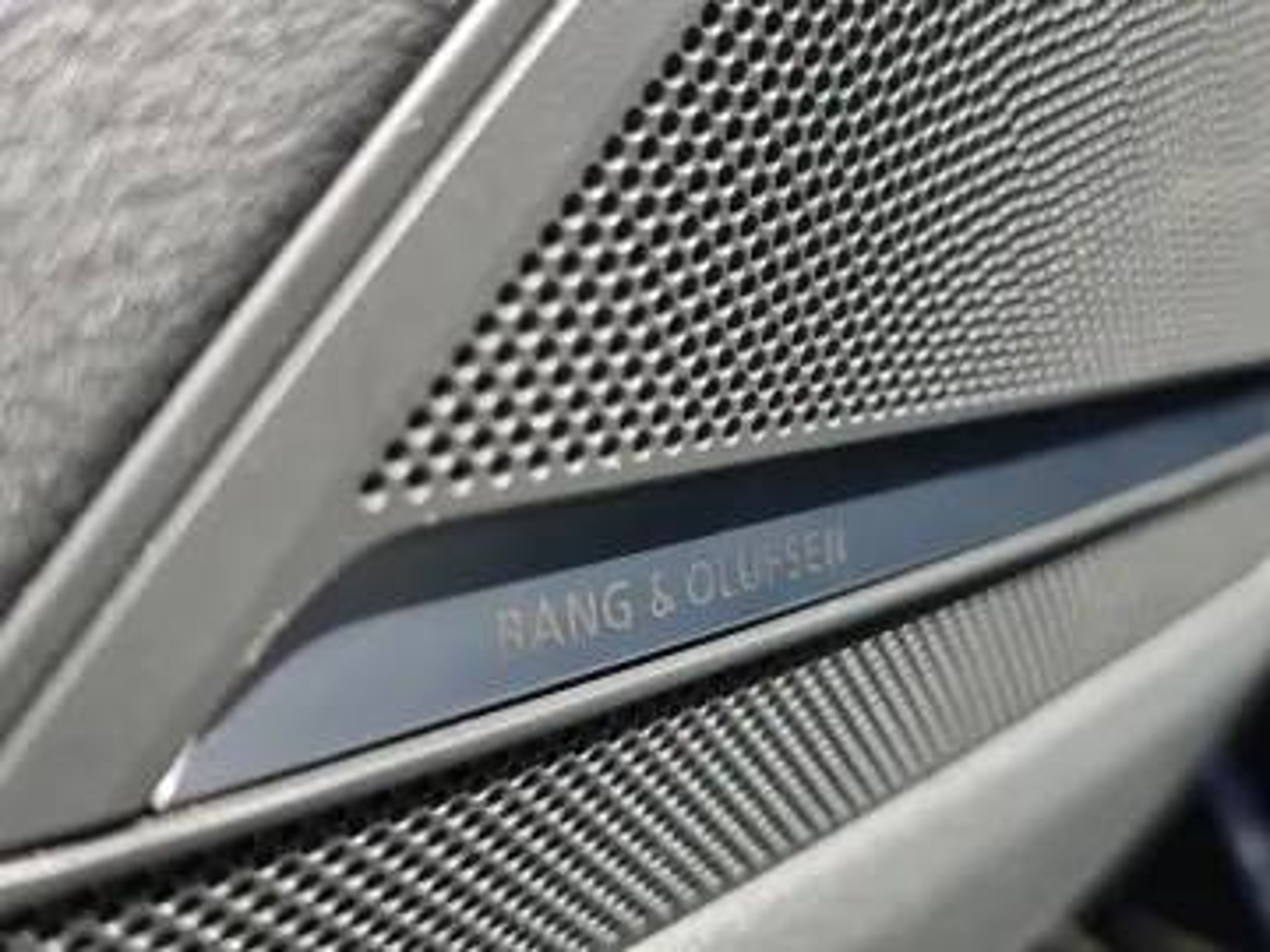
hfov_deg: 52.6
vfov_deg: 40.7
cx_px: 635
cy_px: 476
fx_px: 1284
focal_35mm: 35
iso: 50
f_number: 1.4
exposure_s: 1/208
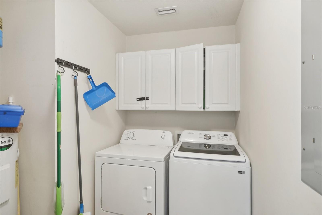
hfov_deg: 86.9
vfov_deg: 64.5
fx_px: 170
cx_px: 161
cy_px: 108
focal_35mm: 19
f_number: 8
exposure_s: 1/2
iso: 400
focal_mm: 19
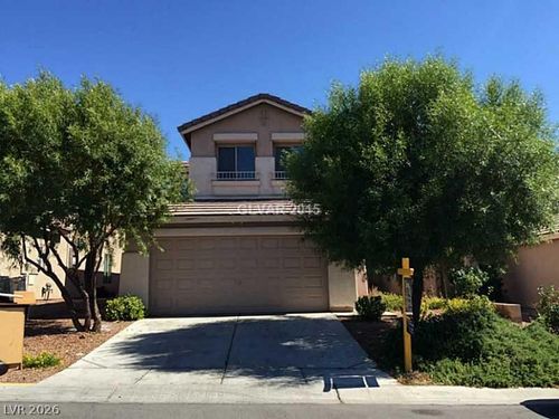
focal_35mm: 29
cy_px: 210
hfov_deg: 61.7
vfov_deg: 48.2
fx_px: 468
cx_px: 280
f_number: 2.2
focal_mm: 4.15
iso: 32
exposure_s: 1/1014
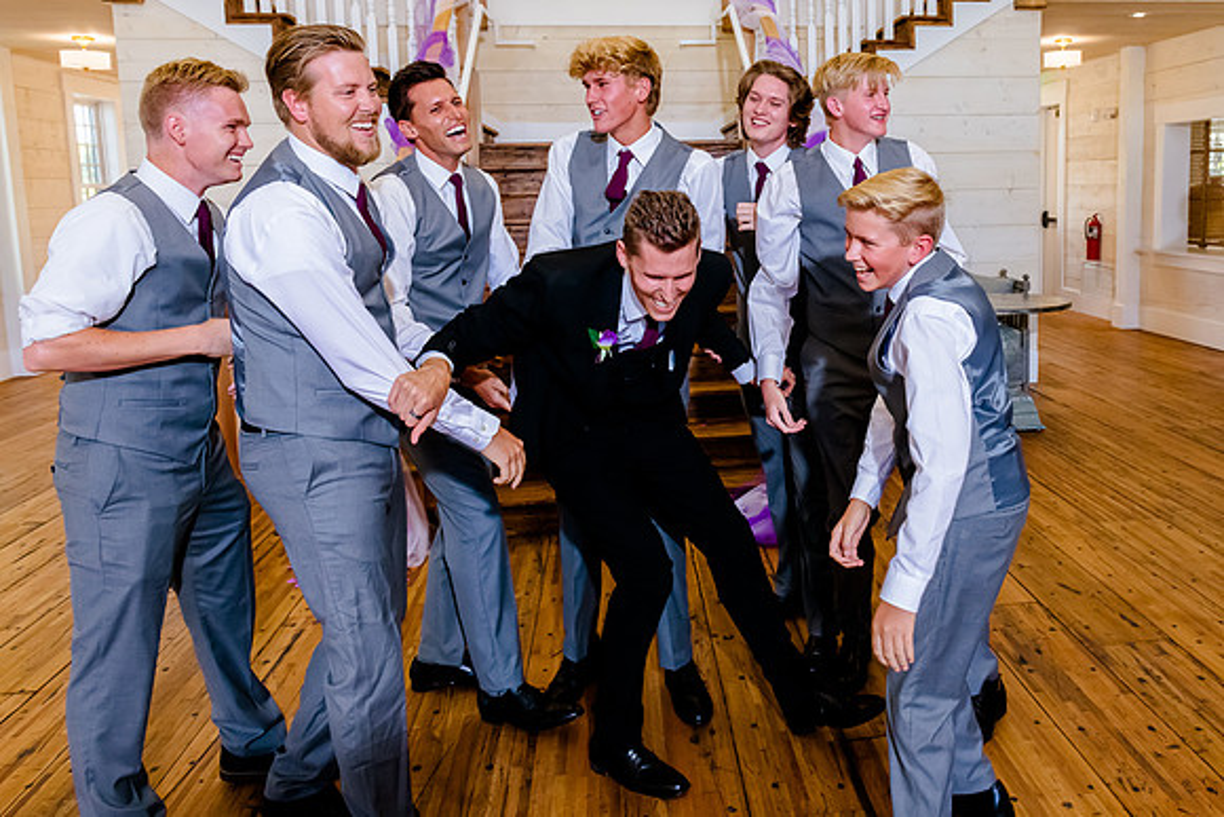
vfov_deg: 42.8
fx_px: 1035
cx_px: 773
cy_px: 316
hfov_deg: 60.3
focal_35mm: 30
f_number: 6.3
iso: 2500
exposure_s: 1/200
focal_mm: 24
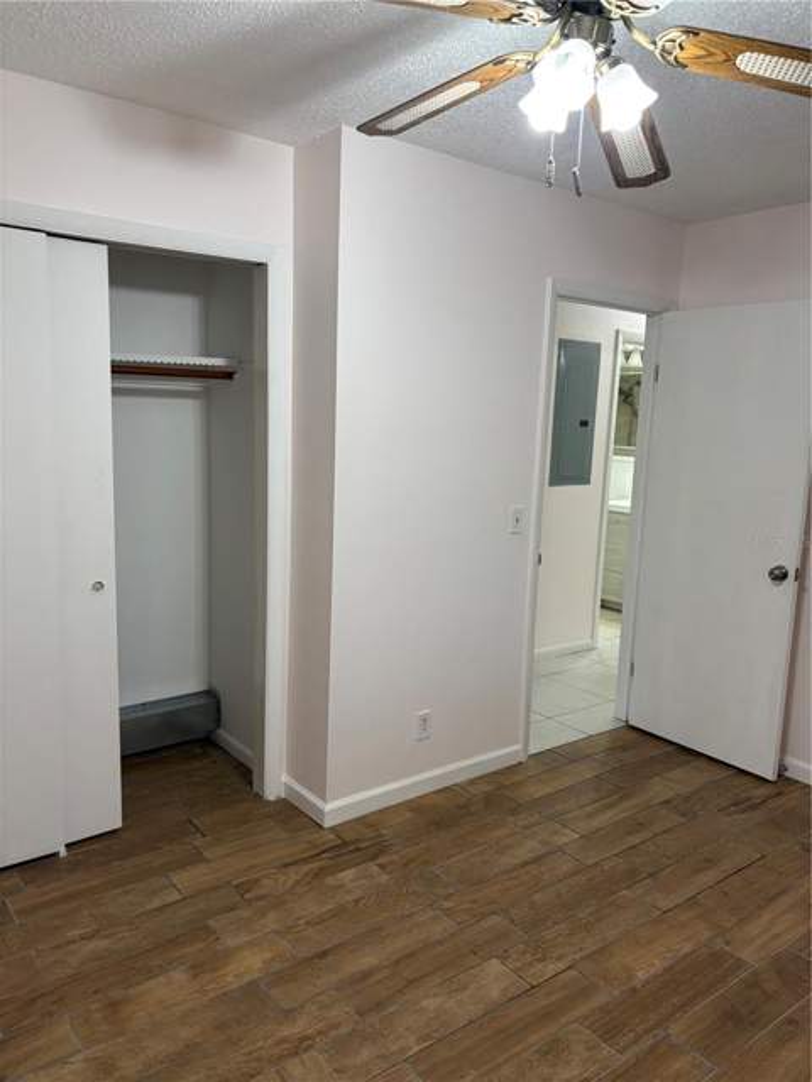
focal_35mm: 26
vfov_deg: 67.3
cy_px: 541
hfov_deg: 53.1
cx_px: 406
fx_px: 813
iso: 100
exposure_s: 1/60
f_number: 1.6
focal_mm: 5.96
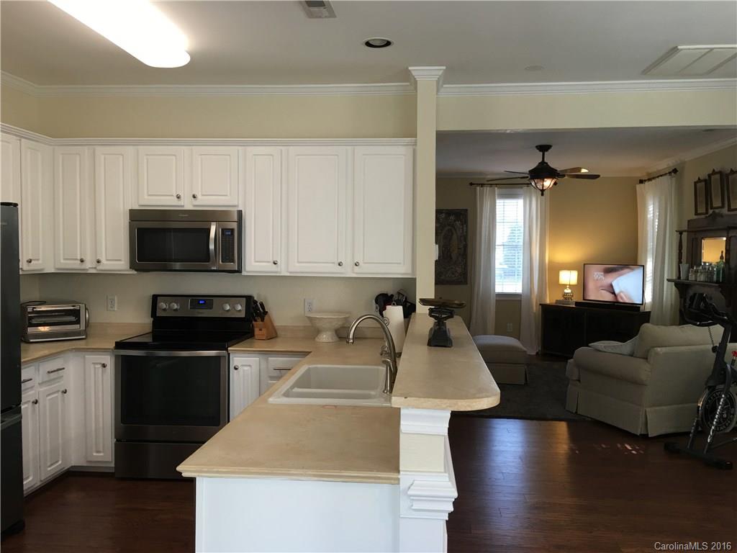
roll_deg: -1.3
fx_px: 617
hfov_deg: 61.7
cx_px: 368
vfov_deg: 48.2
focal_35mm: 29
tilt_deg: -3.0
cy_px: 276
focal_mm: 4.15
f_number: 2.2
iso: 32
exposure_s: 1/15
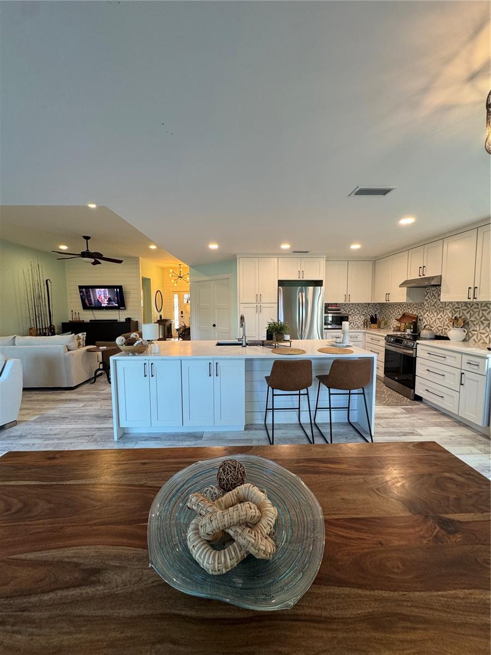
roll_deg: +0.9
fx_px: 265
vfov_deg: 102.1
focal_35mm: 14
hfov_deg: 85.7
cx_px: 246
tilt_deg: -4.6
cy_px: 328
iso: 160
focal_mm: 2.22
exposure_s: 1/120
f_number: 2.2
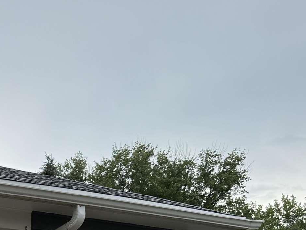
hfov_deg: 21.0
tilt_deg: +4.2
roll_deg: -0.8
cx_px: -153
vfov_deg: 17.4
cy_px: 310
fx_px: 698
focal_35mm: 79
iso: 100
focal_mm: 6.76
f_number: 1.78
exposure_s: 1/1192
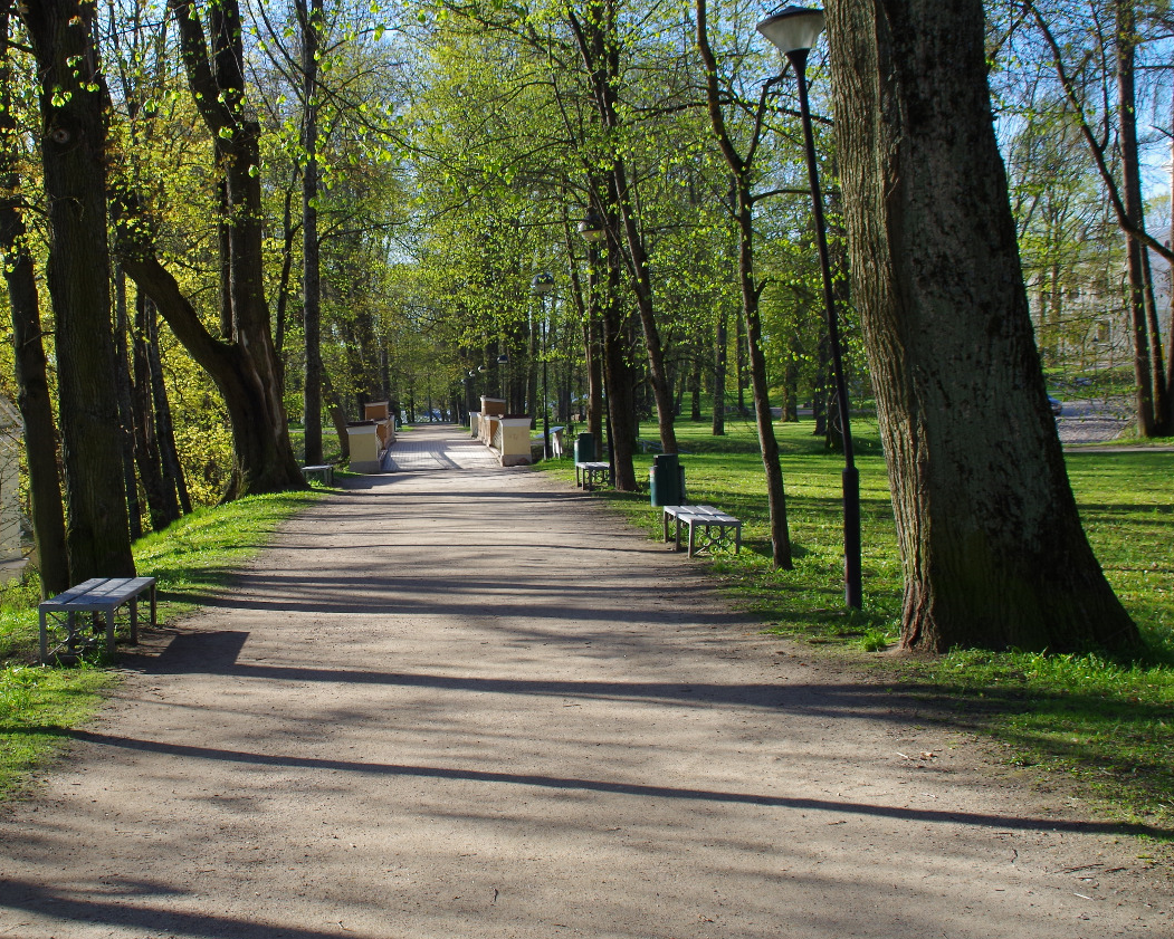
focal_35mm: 61
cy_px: 422
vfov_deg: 25.0
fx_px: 2120
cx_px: 373
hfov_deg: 30.7
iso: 200
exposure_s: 1/125
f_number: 11
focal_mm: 28
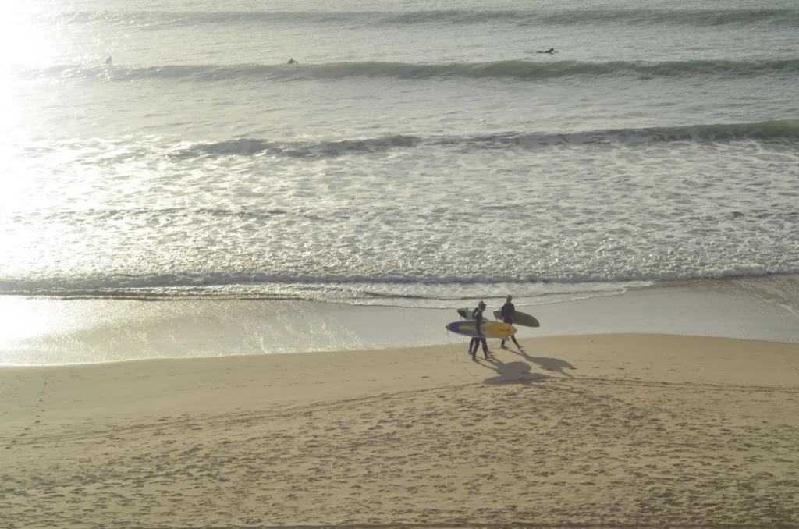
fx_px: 1661
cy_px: 264
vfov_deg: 18.1
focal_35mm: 75
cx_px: 400
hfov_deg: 27.0
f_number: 10
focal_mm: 50
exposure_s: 1/400
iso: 100
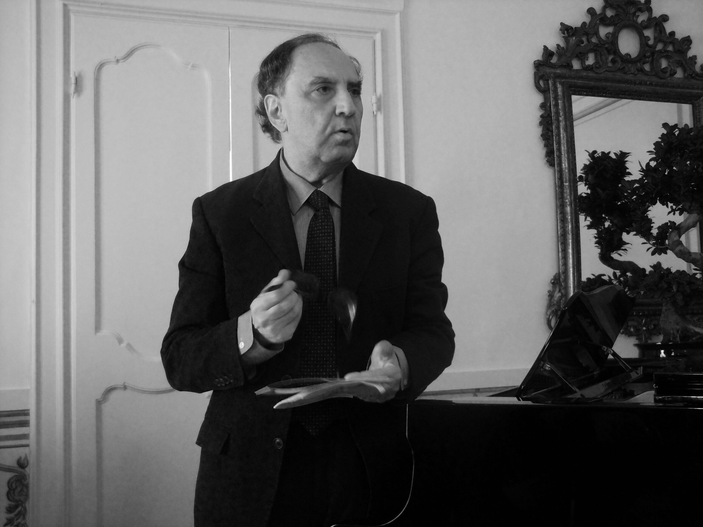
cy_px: 264
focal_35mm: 45
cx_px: 352
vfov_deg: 32.2
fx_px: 914
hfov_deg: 42.1
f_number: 3.8
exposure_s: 1/20
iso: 400
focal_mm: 8.1
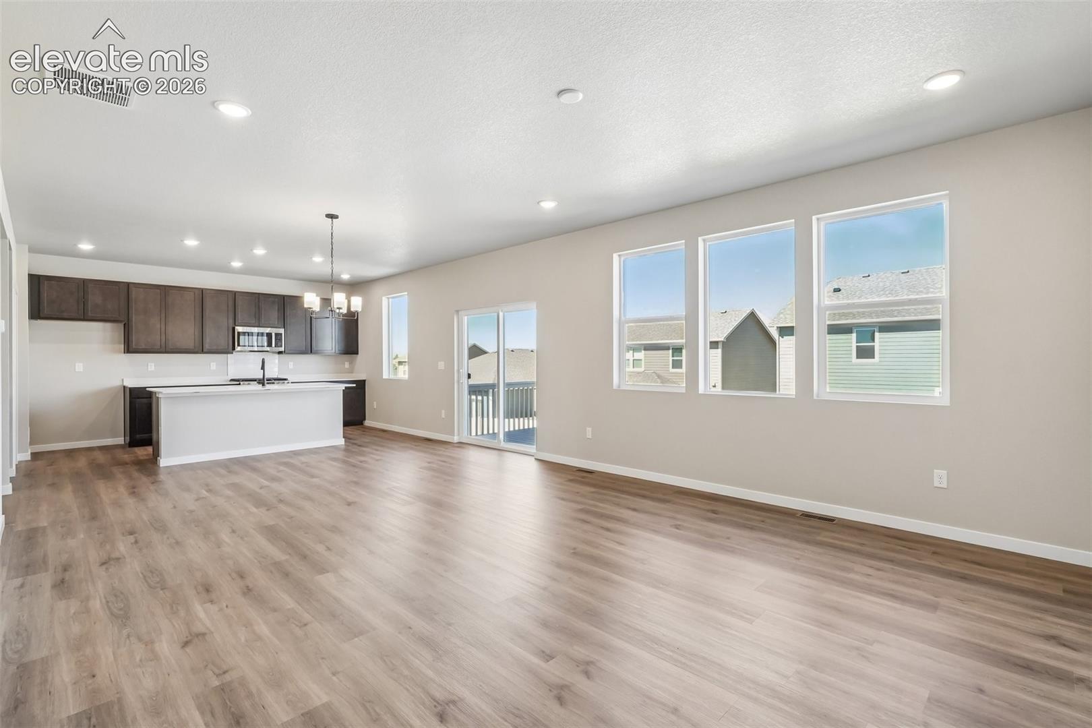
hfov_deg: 100.4
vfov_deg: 77.3
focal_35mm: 15
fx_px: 455
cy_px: 364
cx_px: 546
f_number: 8
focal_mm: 10
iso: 800
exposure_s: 1/15
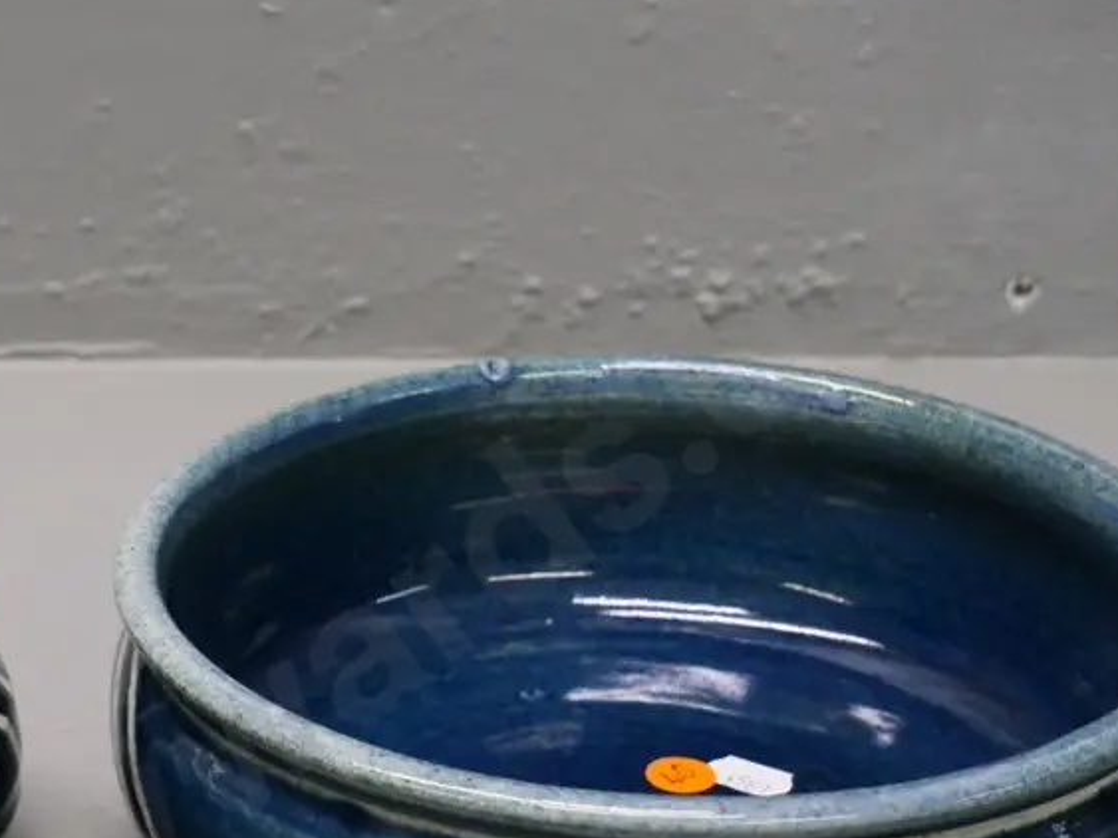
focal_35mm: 80
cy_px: 717
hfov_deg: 24.2
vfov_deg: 18.2
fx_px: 2583
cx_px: 290
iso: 3200
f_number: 5.6
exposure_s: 1/160
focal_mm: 22
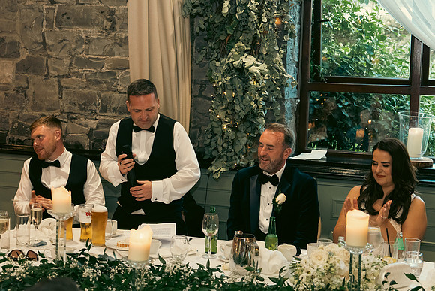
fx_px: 761
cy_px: 146
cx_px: 218
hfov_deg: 31.9
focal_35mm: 63
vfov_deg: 21.6
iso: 2500
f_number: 3.5
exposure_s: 1/160
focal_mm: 42
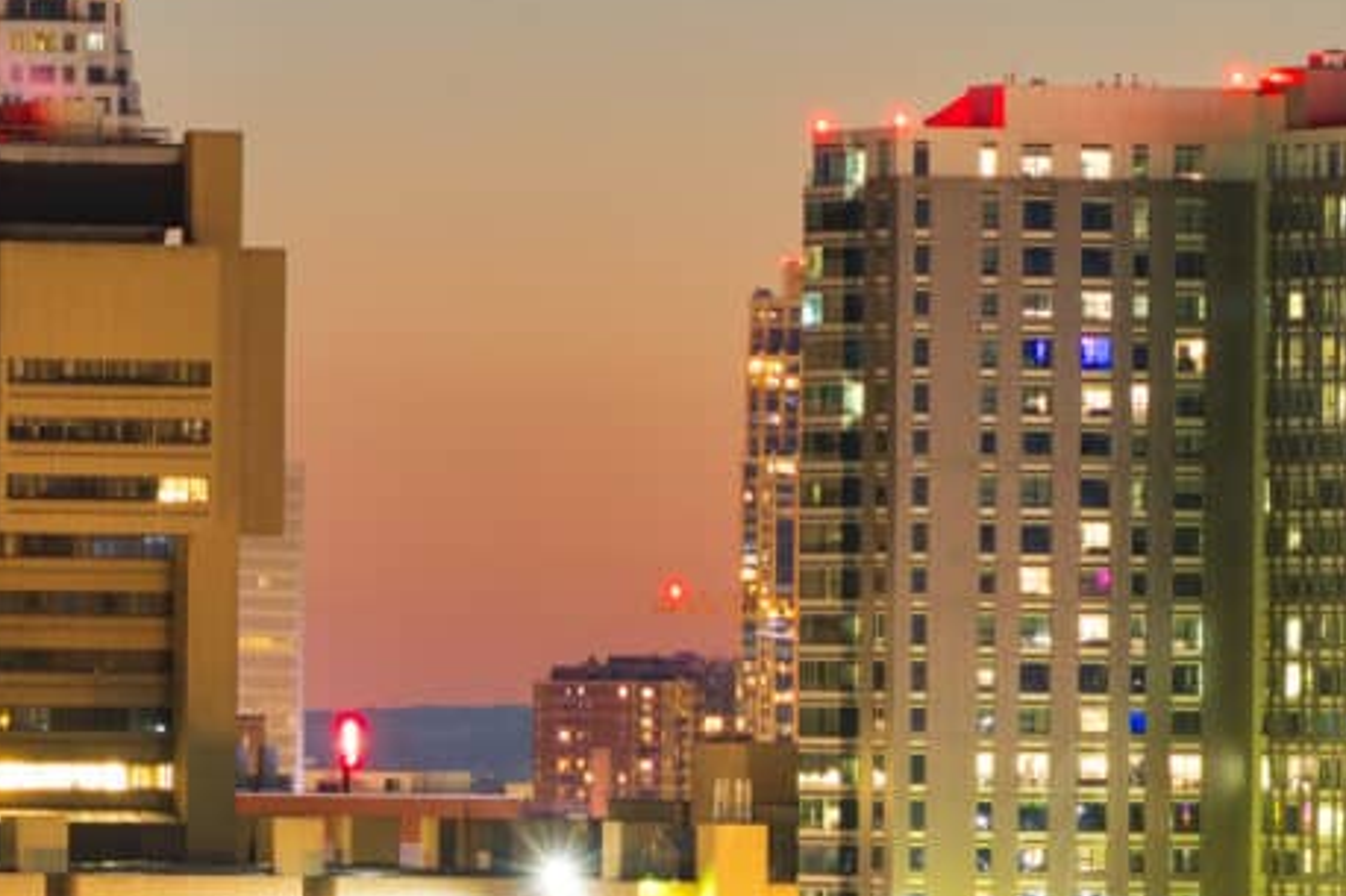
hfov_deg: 3.6
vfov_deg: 2.5
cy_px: 19
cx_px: -1599
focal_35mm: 559
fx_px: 20892
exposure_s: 2
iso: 100
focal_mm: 100
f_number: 8
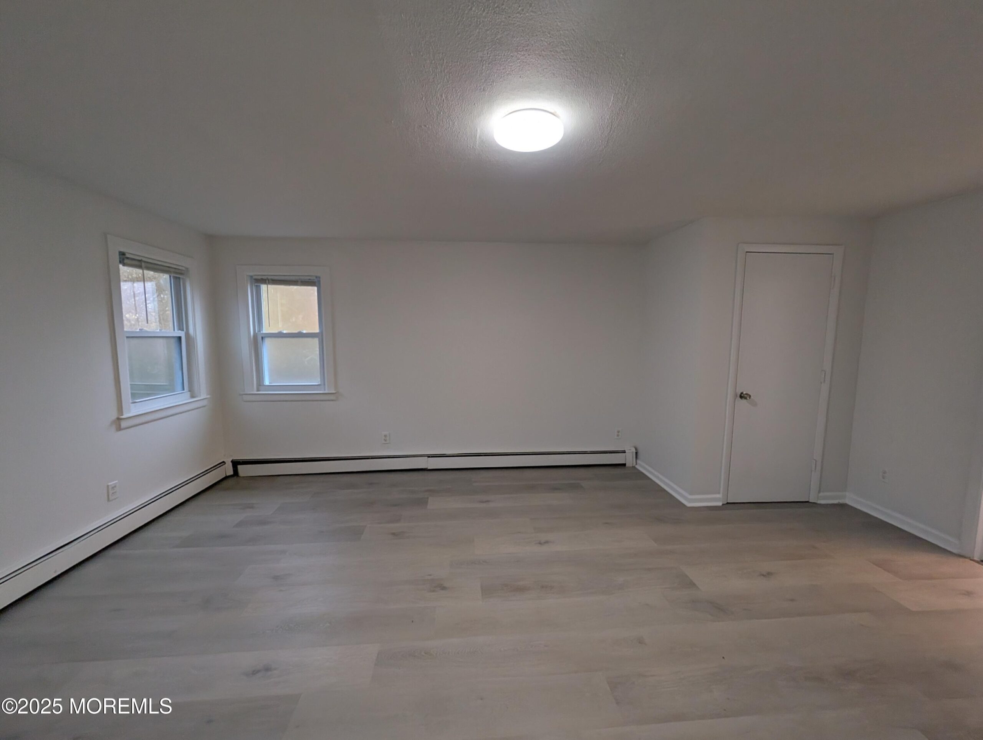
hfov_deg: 110.5
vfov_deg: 94.6
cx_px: 492
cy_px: 370
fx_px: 341
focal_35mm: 12
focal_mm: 2.02
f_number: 1.7
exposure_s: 1/120
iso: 53
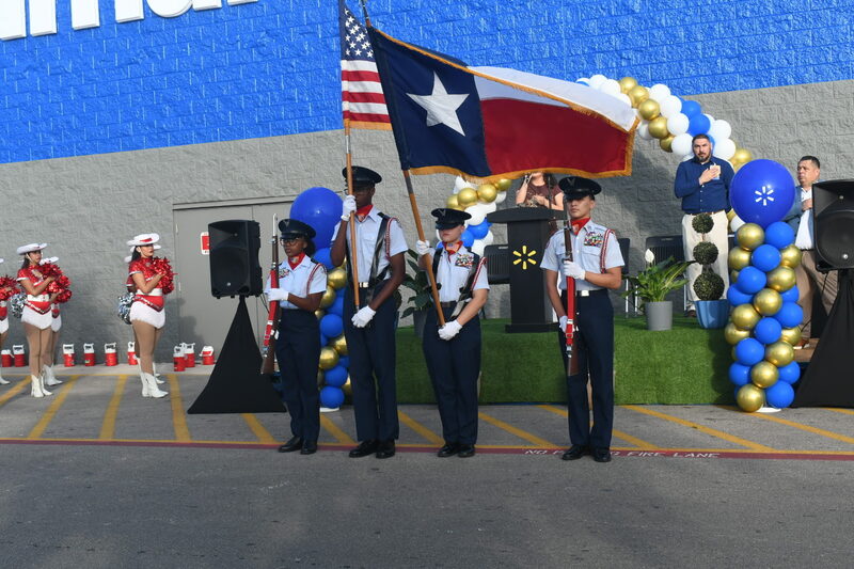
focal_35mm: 46
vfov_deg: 29.2
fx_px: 1091
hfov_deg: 42.8
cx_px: 427
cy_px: 284
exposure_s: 1/320
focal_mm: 31
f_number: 9
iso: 400
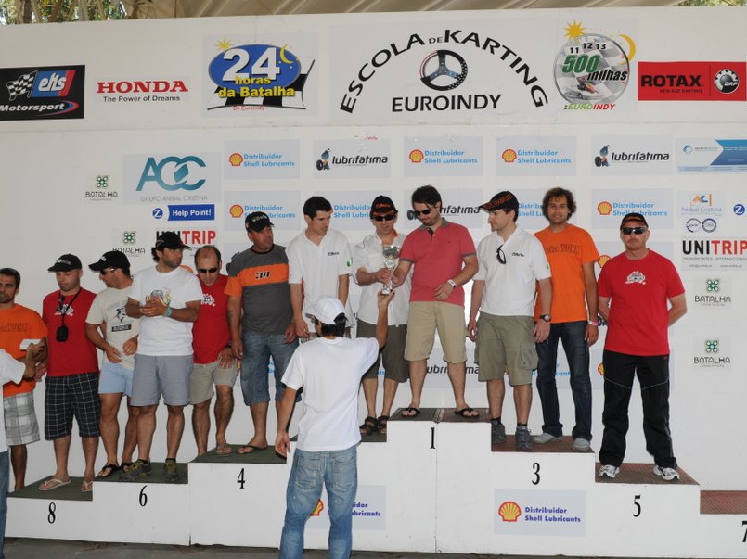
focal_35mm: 33
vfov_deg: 42.9
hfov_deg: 55.2
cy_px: 269
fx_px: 712
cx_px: 422
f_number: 8
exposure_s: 1/60
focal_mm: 18
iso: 200
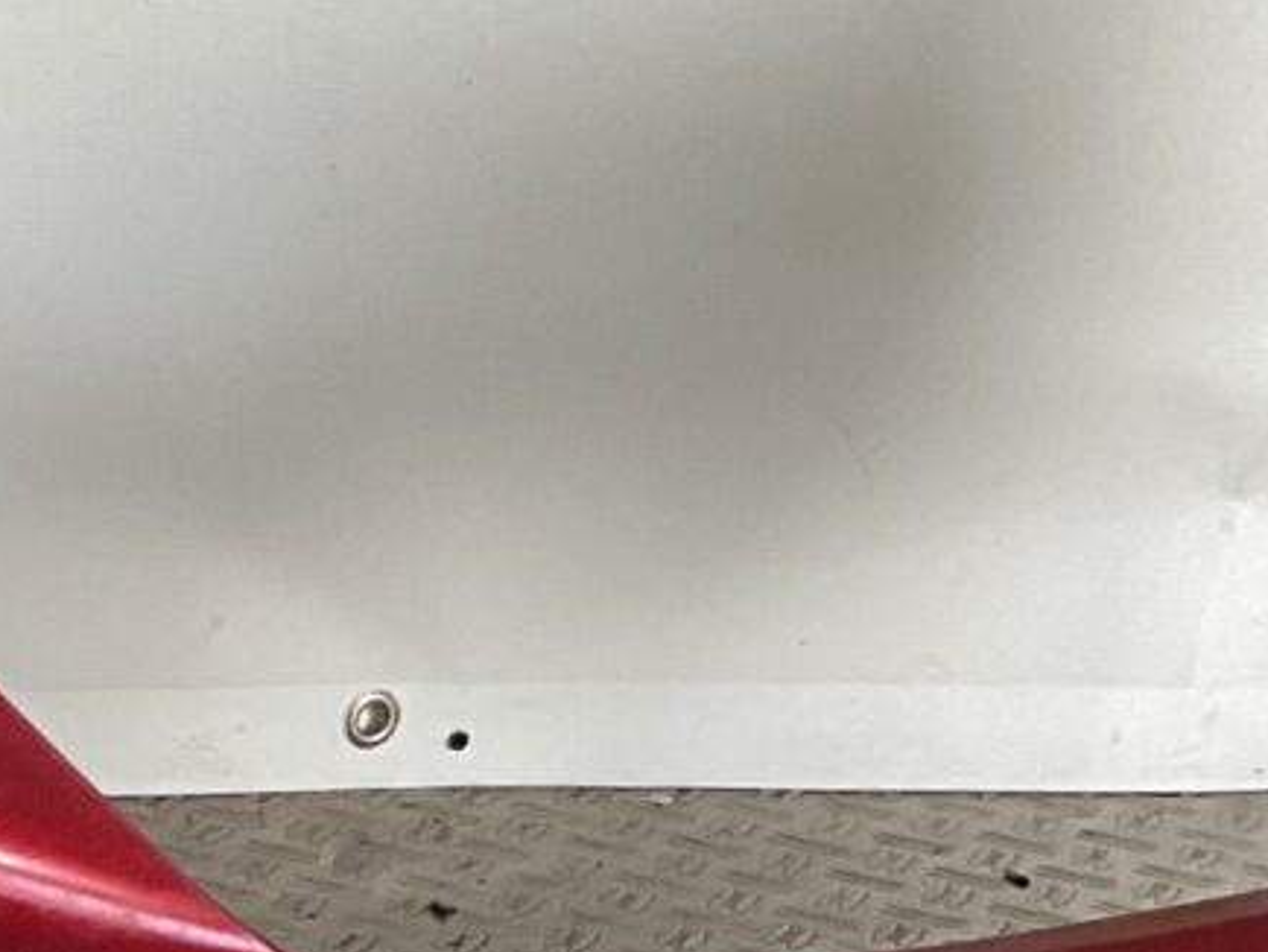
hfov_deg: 10.8
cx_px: -996
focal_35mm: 171
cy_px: 1440
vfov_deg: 8.5
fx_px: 6267
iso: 50
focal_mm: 3
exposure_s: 1/50
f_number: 1.8
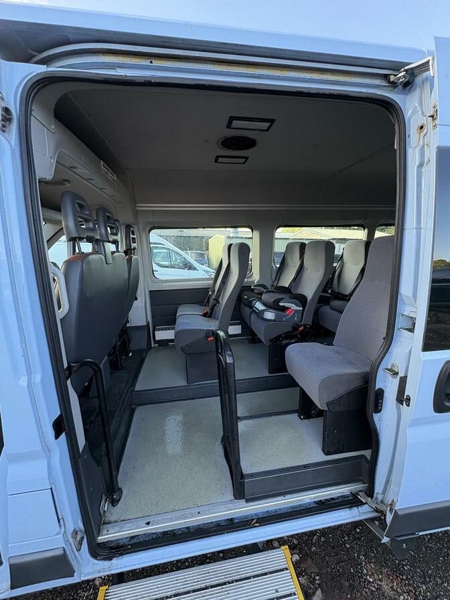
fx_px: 243
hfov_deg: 85.7
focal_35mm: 14
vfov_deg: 102.1
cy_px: 300
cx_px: 225
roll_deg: -0.5
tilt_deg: -1.6
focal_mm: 2.22
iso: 125
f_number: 2.2
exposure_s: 1/124
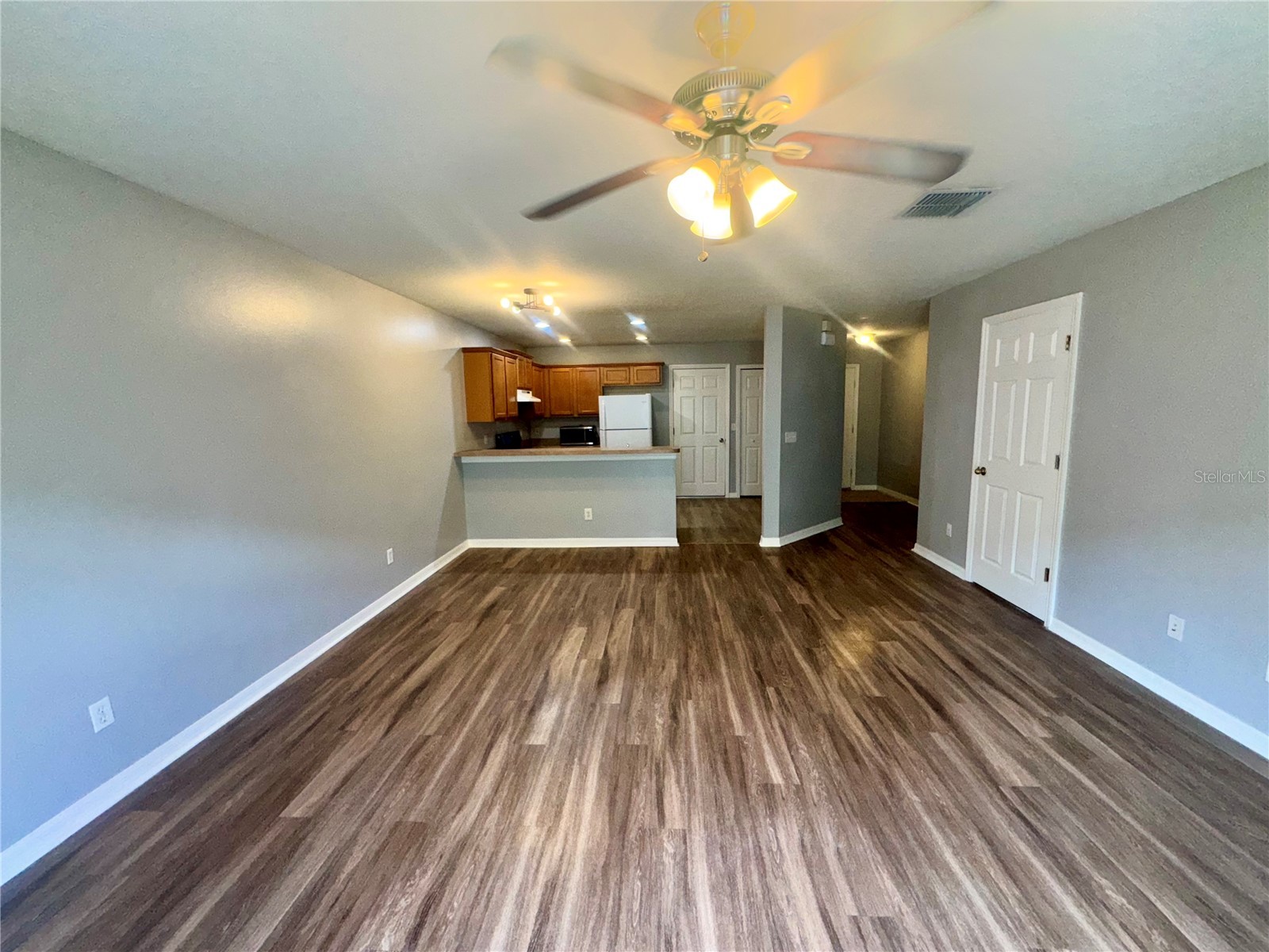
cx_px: 634
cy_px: 476
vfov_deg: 85.7
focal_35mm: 14
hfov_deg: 102.1
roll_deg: +0.8
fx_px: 513
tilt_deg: -8.8
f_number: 2.2
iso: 80
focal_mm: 2.22
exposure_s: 1/120
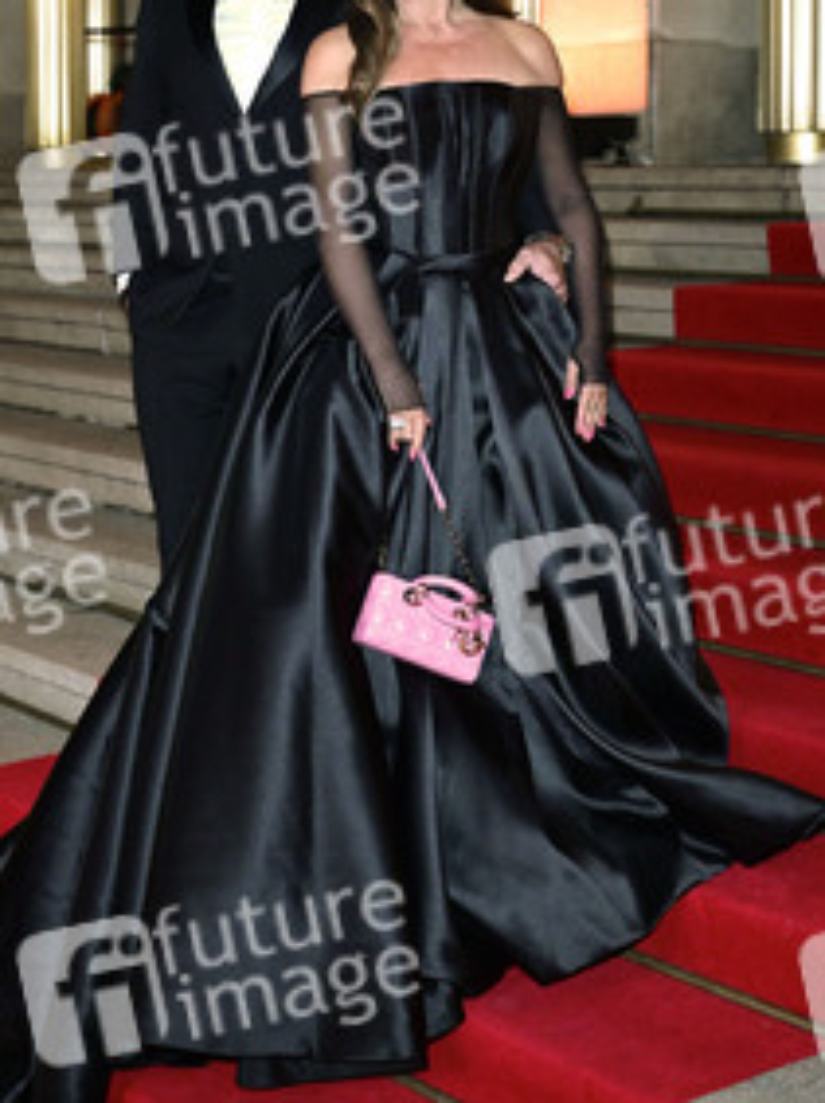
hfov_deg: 24.3
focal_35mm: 60
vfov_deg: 32.0
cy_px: 387
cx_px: 332
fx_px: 1910
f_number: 3.5
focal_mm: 44
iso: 5000
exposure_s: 1/200
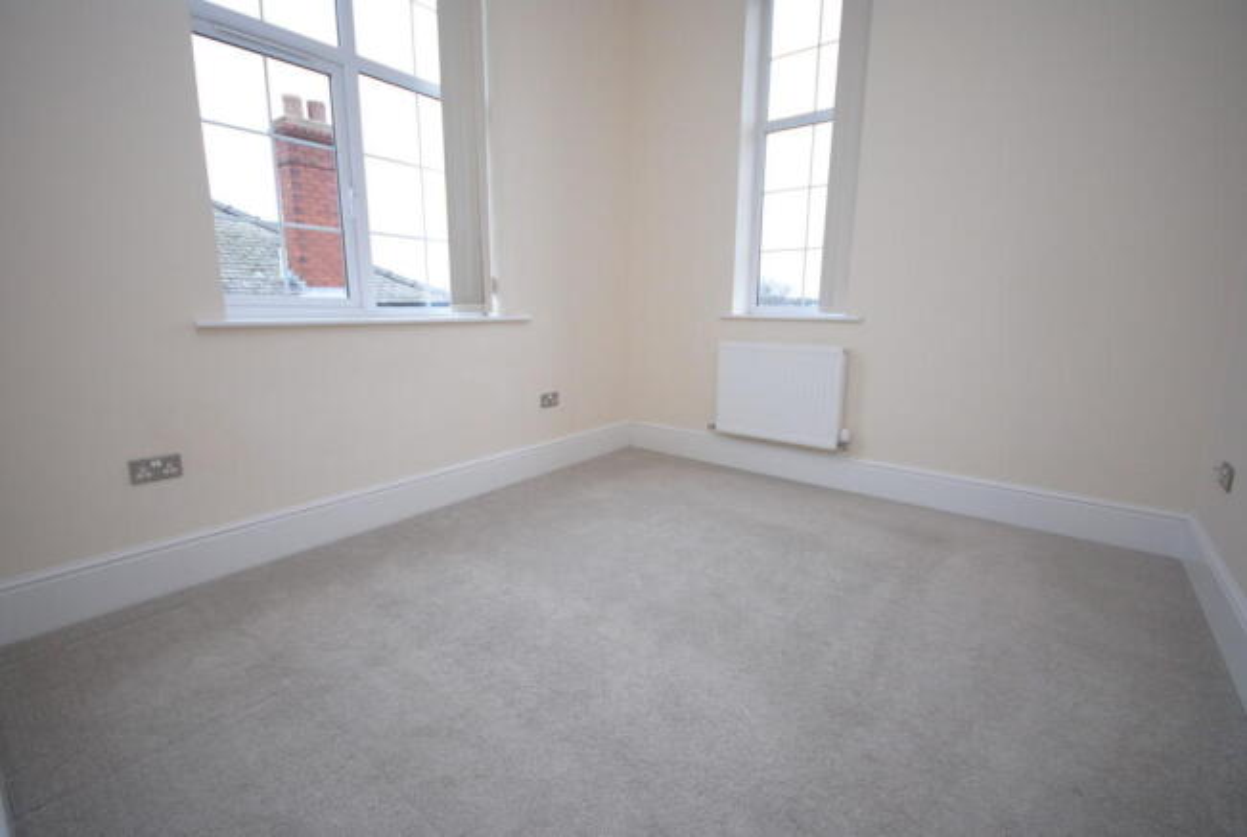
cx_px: 624
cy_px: 418
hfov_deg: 100.3
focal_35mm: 15
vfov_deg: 77.6
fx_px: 521
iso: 400
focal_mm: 10
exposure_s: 1/80
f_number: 4
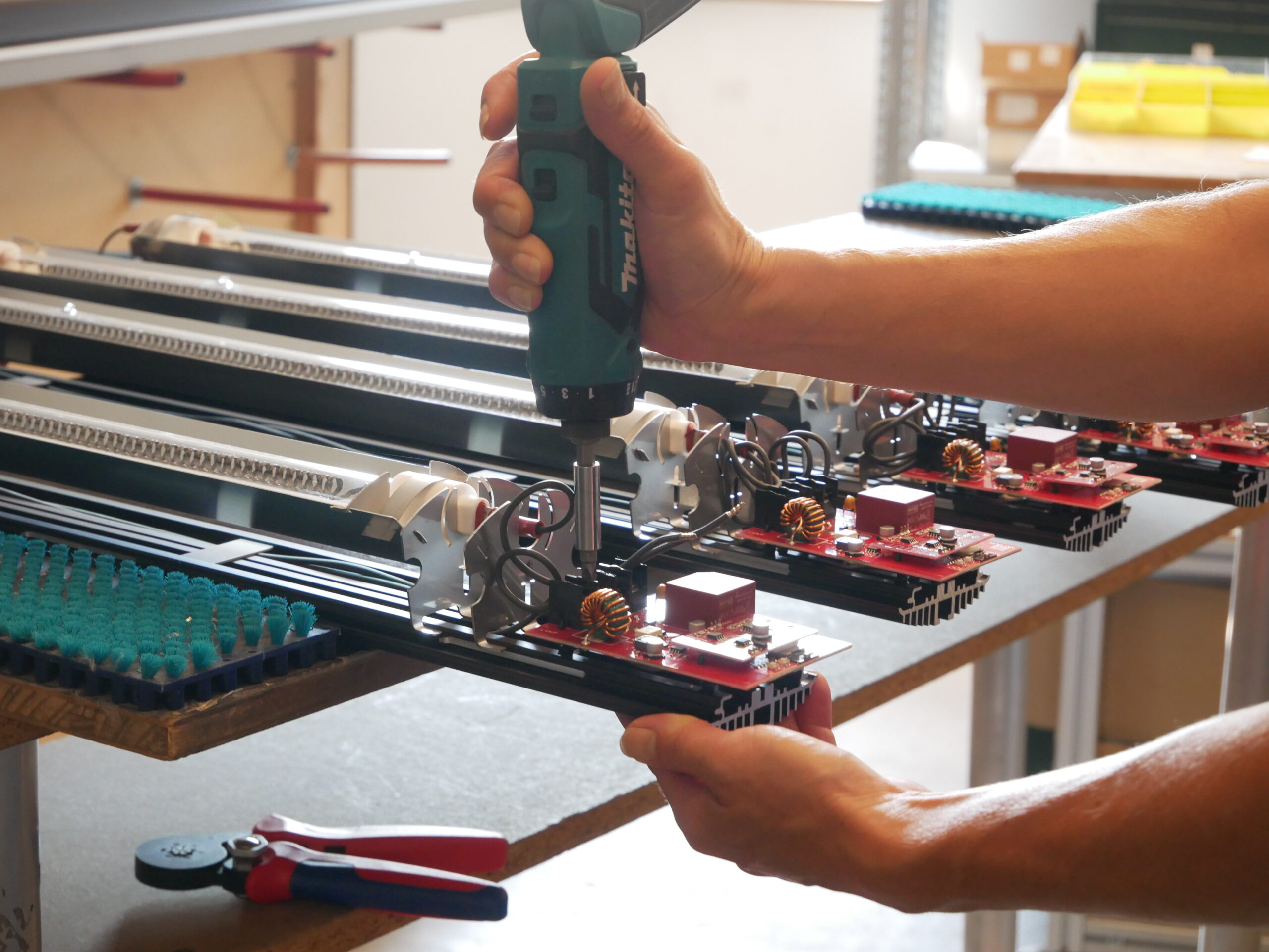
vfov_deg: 20.5
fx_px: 2640
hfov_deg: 27.0
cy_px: 476
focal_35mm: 72
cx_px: 634
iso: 1250
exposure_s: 1/80
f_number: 5.3
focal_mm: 36
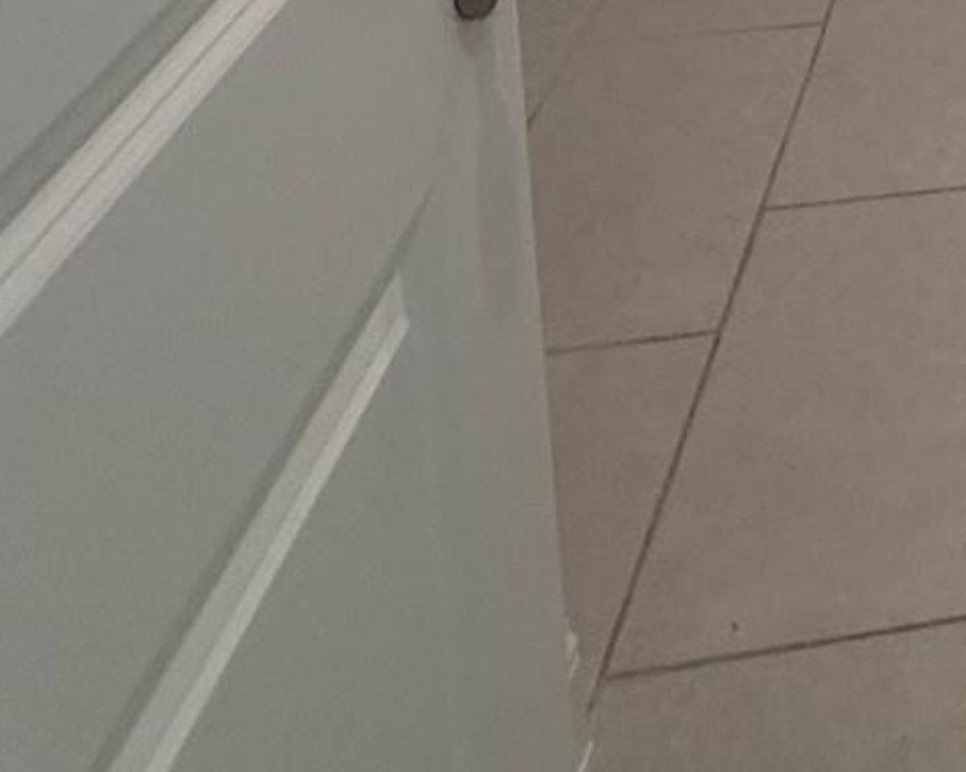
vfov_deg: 19.4
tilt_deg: -10.4
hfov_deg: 22.9
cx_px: 1600
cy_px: -613
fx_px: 1686
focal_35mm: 59
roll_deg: -3.2
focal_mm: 2.22
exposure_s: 1/120
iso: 160
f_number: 2.2
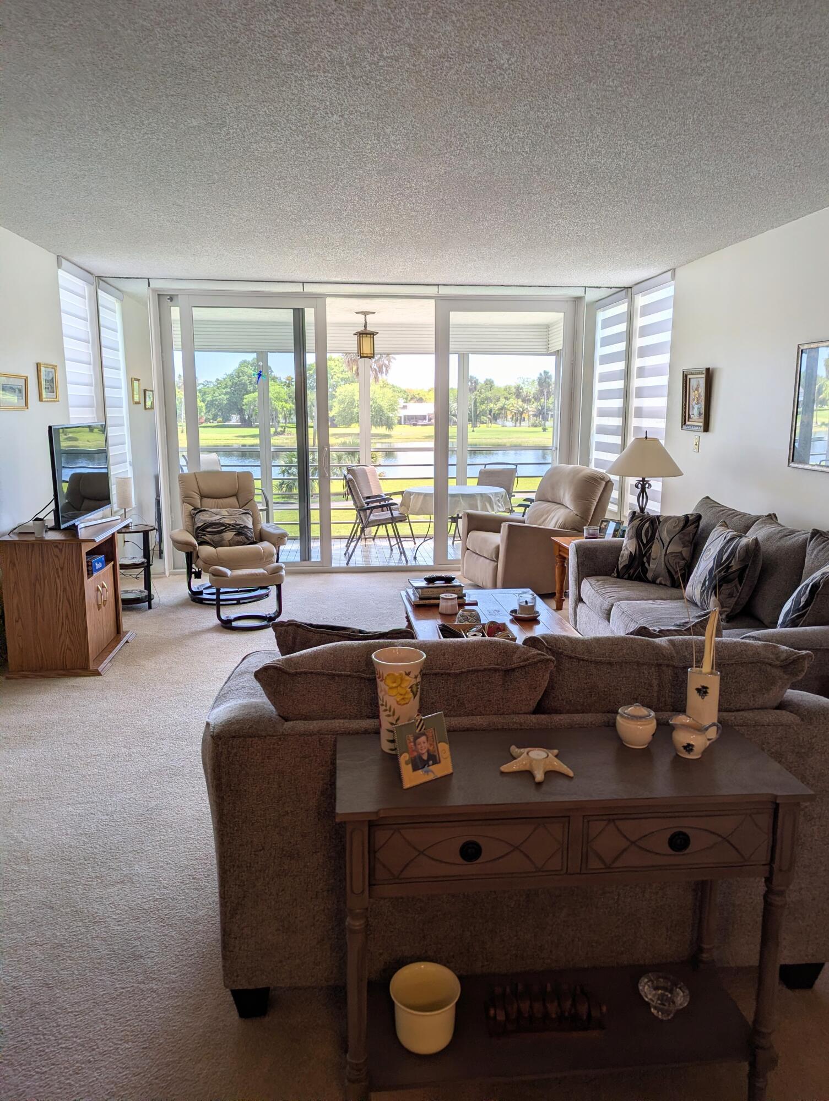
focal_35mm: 24
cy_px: 550
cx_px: 414
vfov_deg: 71.5
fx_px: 765
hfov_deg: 56.9
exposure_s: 1/245
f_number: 1.85
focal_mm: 6.81
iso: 40
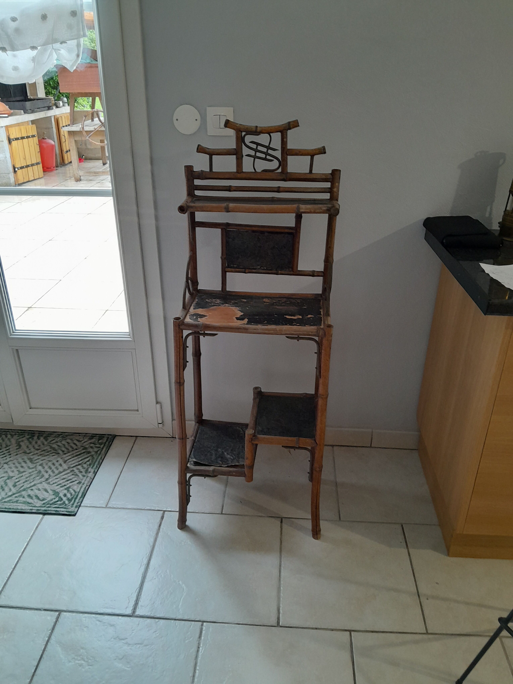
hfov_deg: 53.1
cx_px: 256
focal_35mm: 26
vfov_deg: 67.3
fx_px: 514
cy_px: 342
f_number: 1.8
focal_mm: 3.98
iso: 320
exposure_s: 1/50
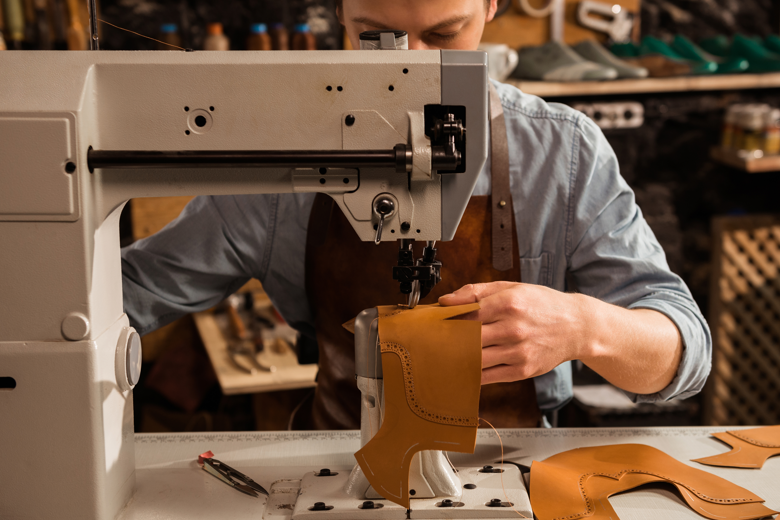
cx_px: 423
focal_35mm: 54
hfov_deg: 36.8
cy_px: 239
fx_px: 1170
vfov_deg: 25.1
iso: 320
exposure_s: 1/100
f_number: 3.5
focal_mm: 44
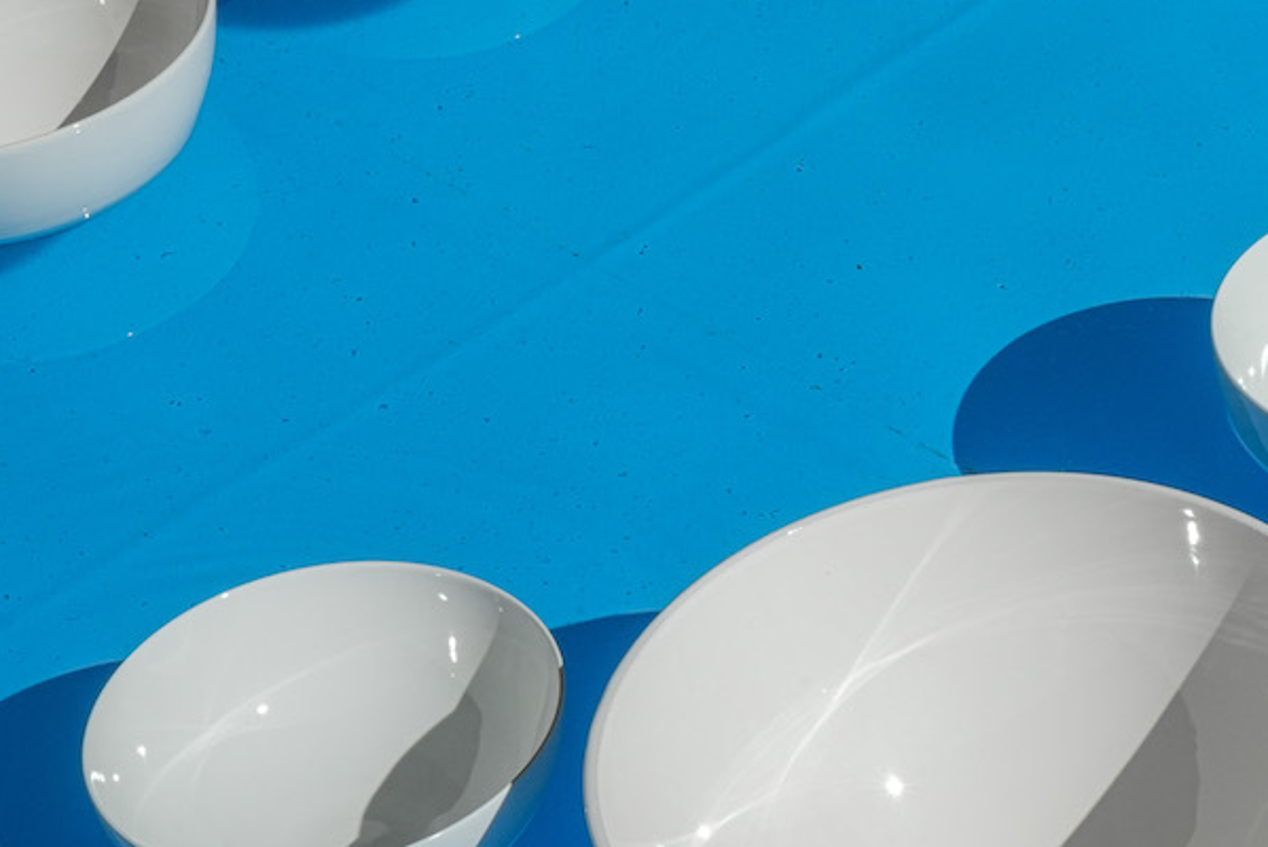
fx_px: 4052
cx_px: 1266
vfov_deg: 11.9
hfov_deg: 17.4
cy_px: 395
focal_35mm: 115
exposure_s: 1/1000
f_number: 22
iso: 1600
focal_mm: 53
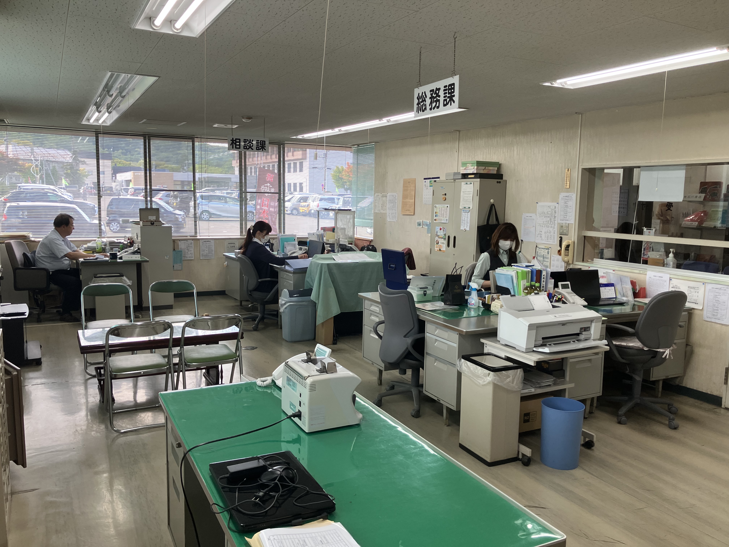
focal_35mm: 28
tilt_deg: -6.7
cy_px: 274
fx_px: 590
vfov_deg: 49.7
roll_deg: -1.1
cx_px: 364
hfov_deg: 63.4
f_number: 1.8
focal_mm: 3.99
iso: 50
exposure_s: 1/121
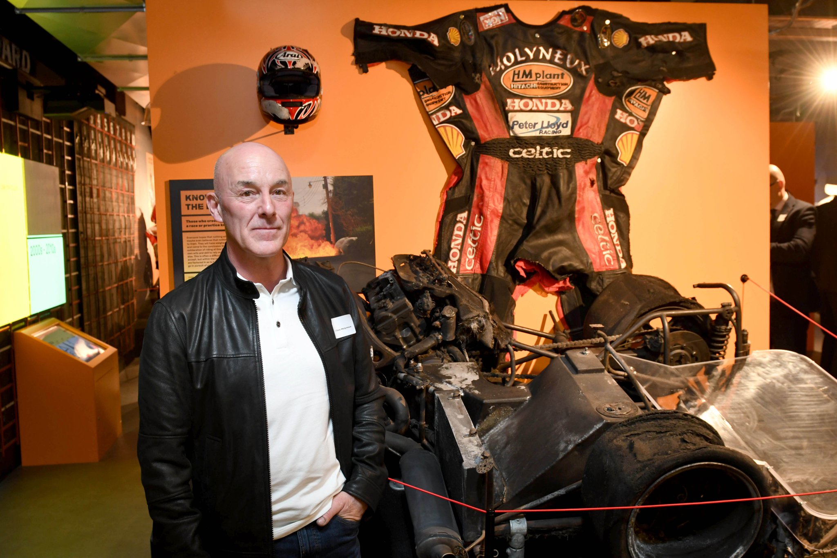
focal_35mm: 36
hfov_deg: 53.1
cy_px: 279
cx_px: 418
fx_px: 837
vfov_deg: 36.9
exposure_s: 1/30
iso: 1000
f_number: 4.5
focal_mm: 24
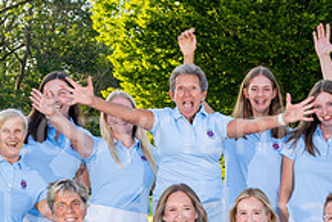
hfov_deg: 13.5
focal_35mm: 152
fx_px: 1403
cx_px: 202
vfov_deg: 9.0
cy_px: 229
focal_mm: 57
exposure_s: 1/60
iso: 100
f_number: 9
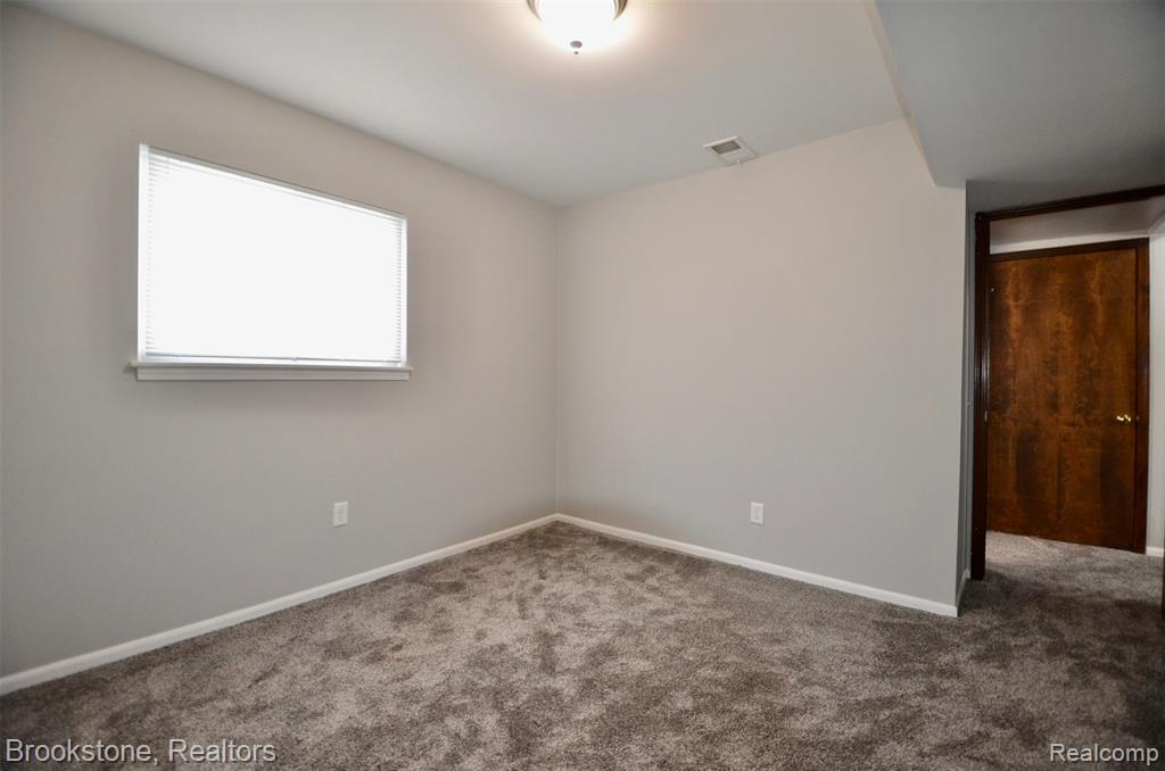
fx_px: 484
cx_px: 582
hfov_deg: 100.5
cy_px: 386
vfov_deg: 77.1
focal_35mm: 15
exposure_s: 1/60
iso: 1000
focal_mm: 10
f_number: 3.5
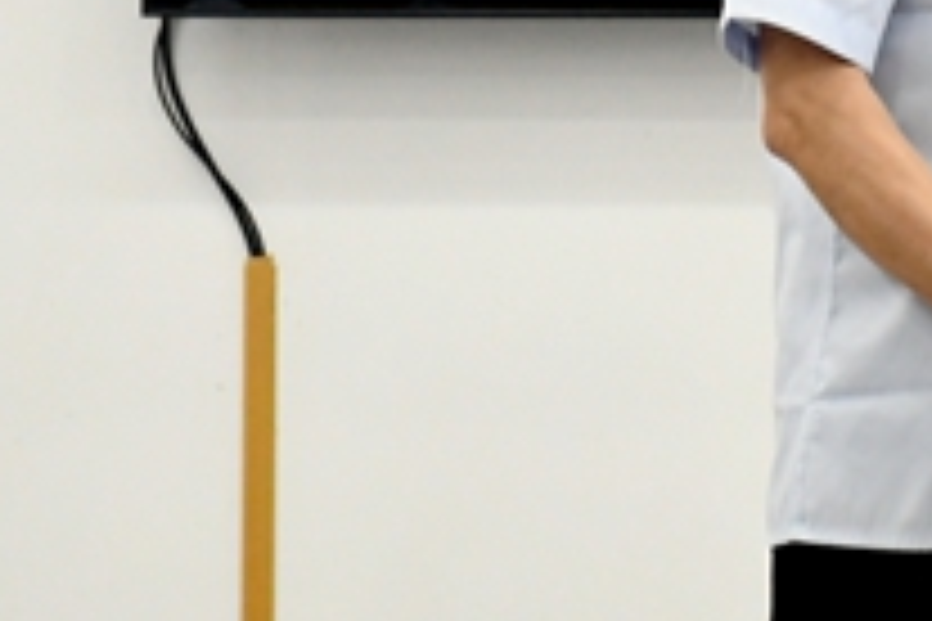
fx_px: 8827
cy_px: -326
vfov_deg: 4.0
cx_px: 1193
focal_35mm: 341
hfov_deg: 6.0
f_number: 5
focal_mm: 62
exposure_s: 1/100
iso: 2200
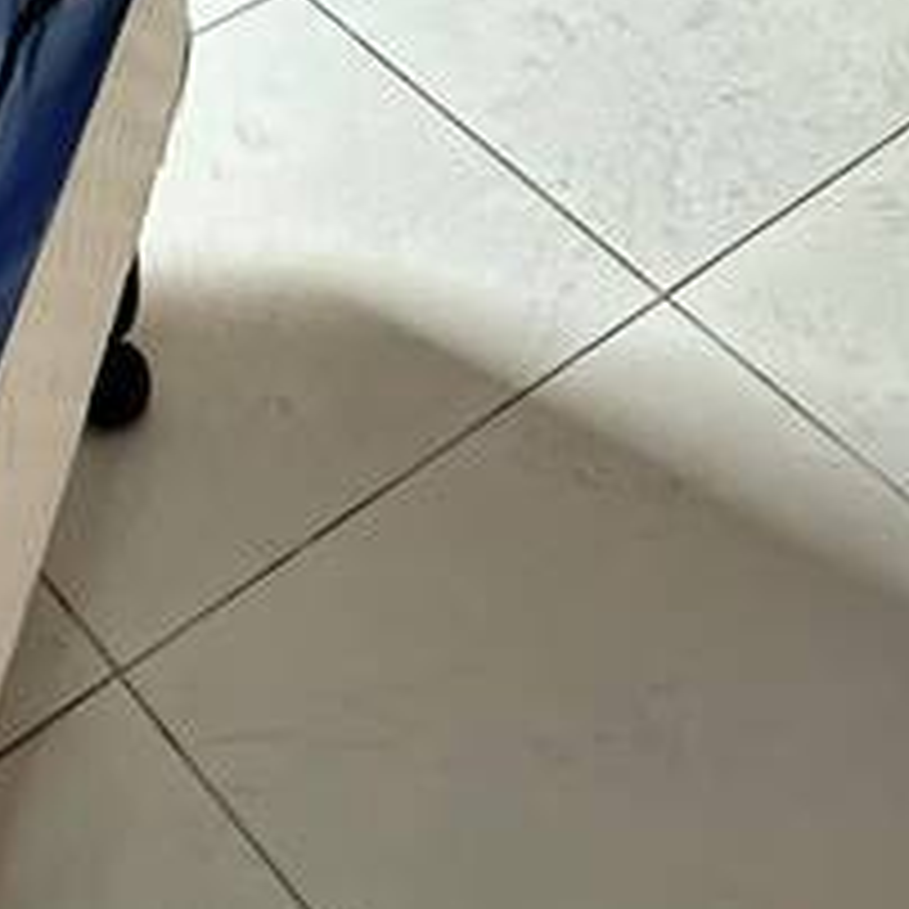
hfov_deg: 19.7
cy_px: -918
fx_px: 2614
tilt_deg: -18.3
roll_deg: -1.1
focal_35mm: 88
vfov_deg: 15.6
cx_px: 594
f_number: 2.2
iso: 160
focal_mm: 2.22
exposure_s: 1/60
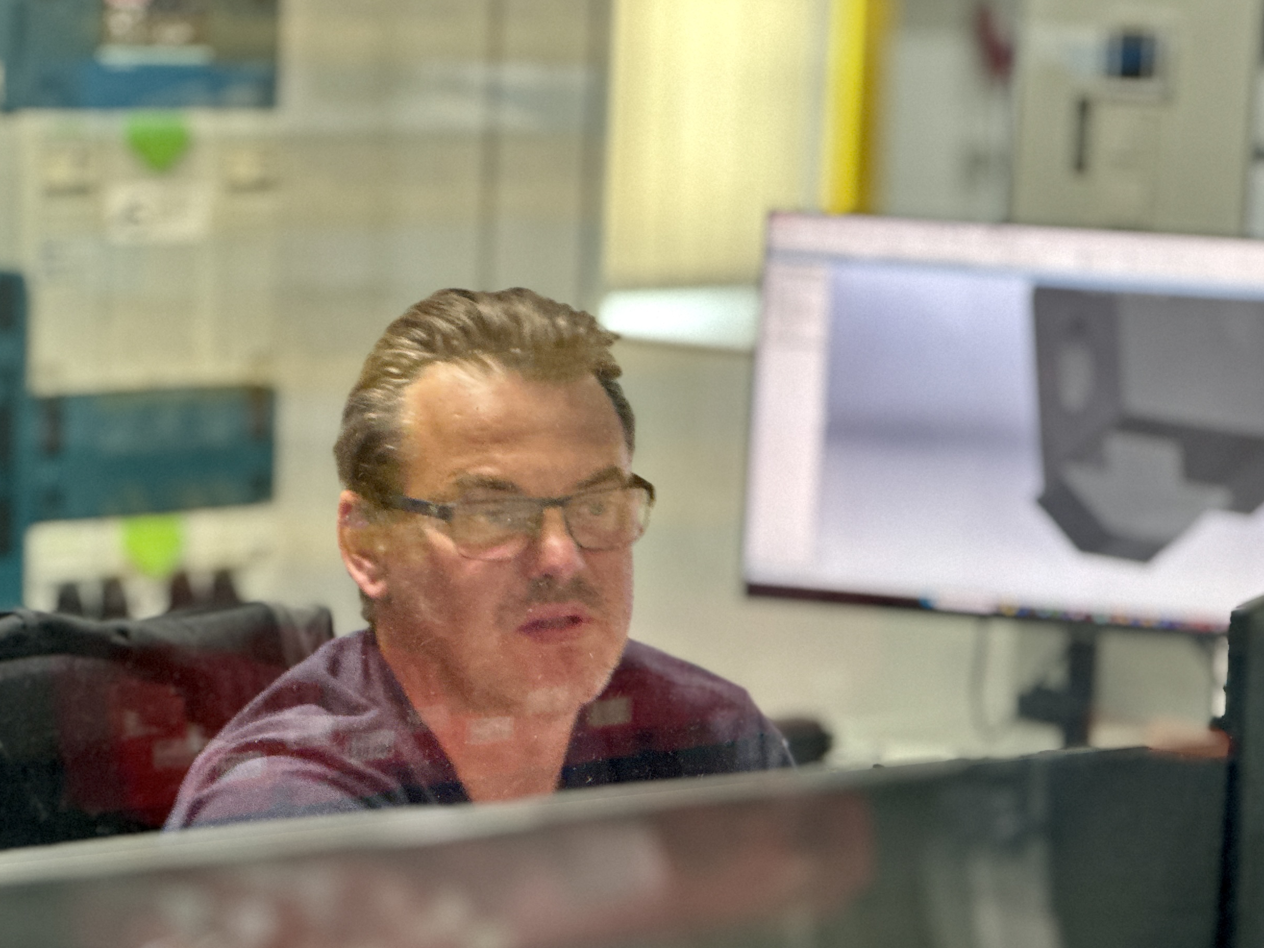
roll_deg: -2.5
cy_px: 758
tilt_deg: -9.5
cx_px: 493
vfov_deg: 11.5
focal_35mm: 128
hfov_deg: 15.4
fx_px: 4673
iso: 320
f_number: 2.8
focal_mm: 9
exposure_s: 1/33
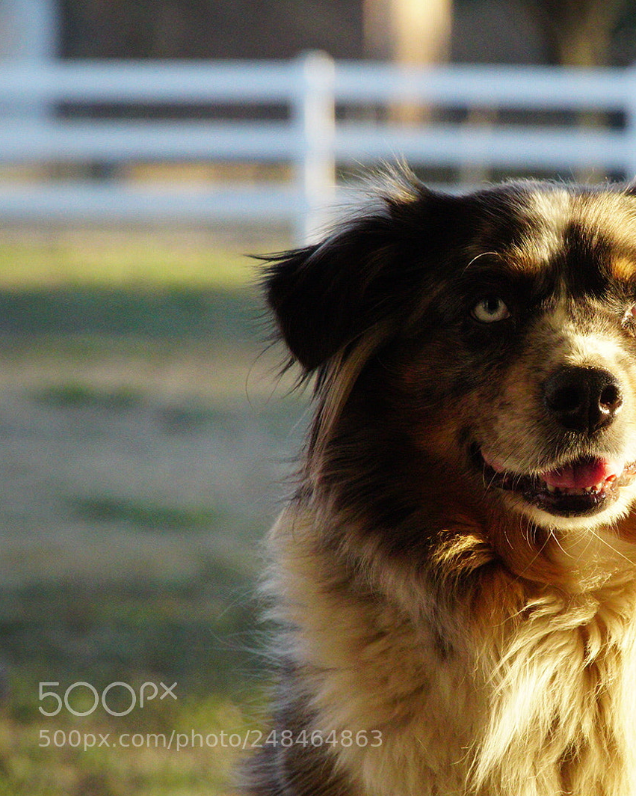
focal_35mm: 193
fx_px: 4535
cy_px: 398
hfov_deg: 8.0
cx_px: 590
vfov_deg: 10.0
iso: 5000
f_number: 6.3
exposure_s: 1/2000
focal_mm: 91
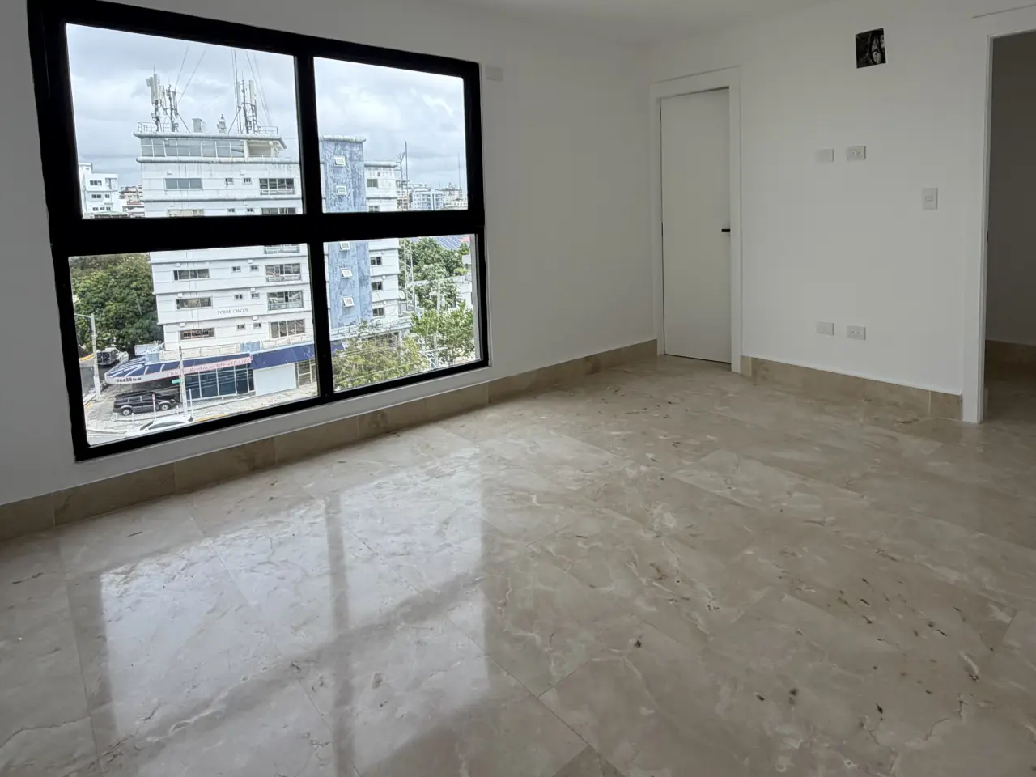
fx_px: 628
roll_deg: +1.7
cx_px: 635
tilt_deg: -4.8
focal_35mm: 21
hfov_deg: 77.8
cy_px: 257
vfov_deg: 61.8
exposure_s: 1/201
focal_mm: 2.22
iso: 50
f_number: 2.2
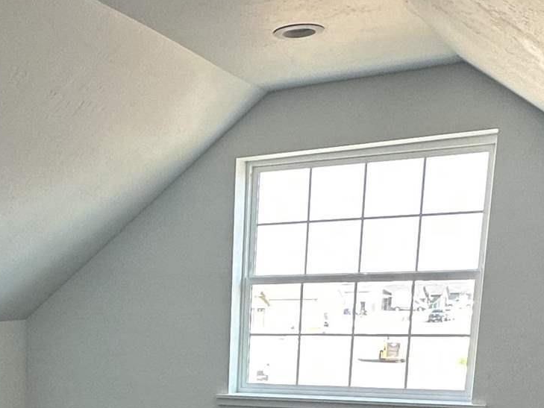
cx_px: 13
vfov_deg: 22.4
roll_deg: +0.8
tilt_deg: -12.7
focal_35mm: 59
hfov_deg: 30.6
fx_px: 927
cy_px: 518
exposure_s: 1/120
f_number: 2.2
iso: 125
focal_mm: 2.22
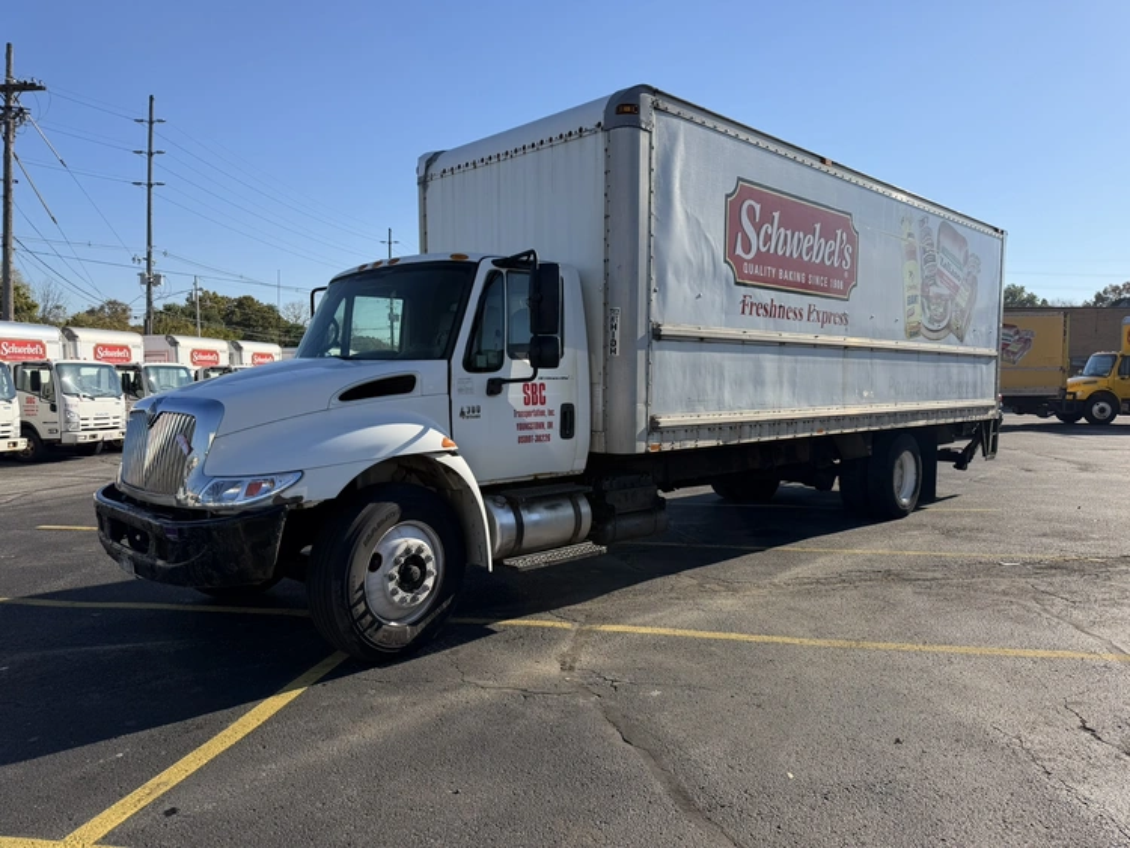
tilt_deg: -3.1
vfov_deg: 56.8
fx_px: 784
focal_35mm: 24
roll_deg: -1.8
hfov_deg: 71.6
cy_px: 424
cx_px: 565
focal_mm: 6.76
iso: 80
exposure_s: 1/4167
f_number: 1.78
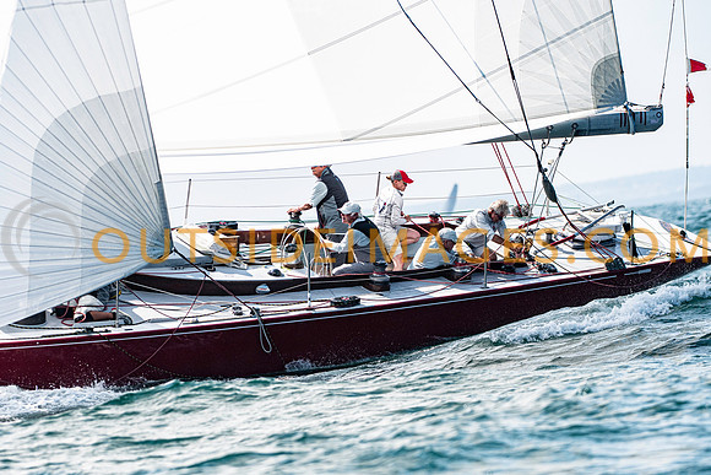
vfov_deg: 3.8
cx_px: 356
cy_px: 238
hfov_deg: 5.7
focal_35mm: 360
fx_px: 7111
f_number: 5.6
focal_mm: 240
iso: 400
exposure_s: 1/2500
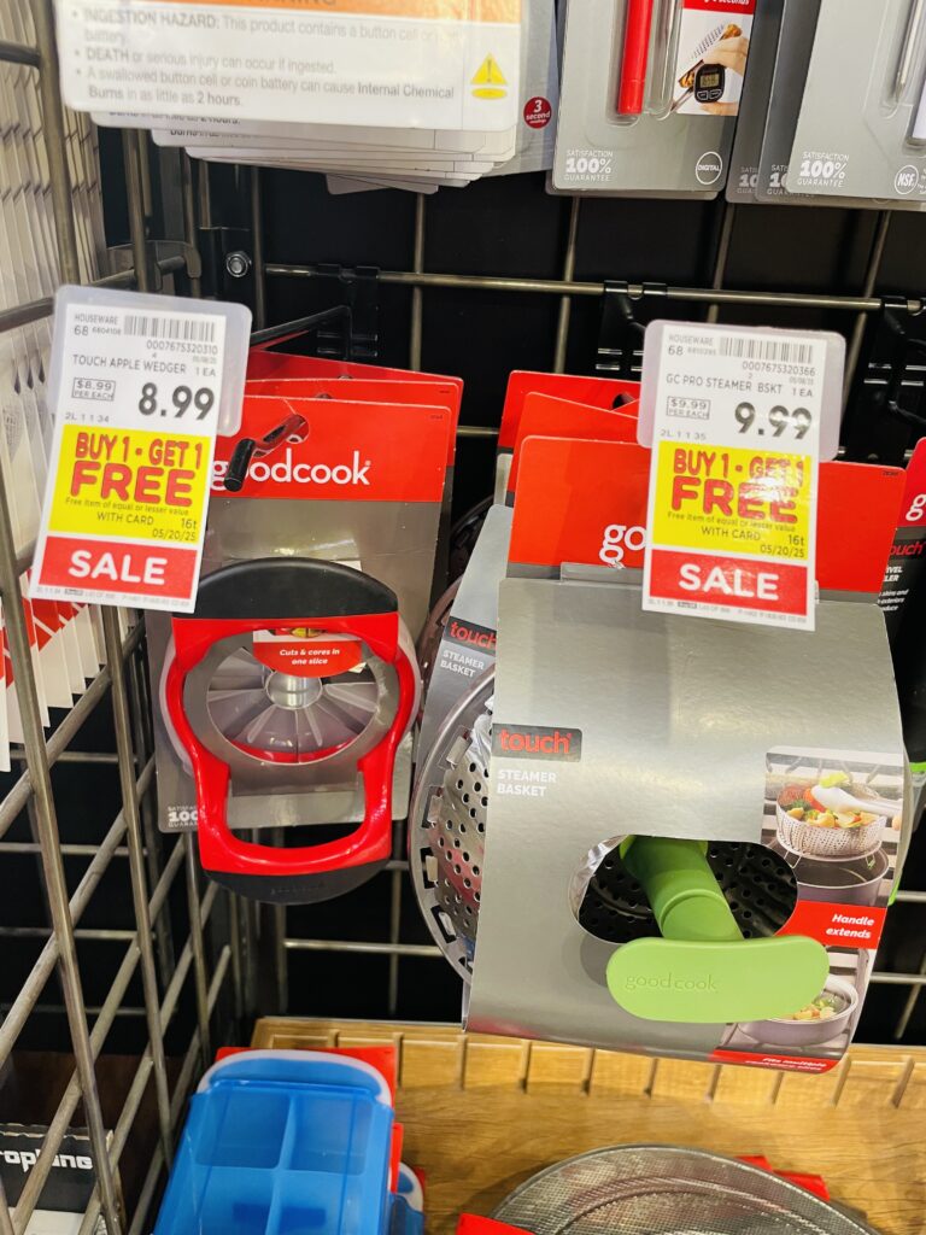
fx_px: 927
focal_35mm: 26
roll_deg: -3.0
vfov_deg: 67.3
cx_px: 463
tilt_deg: -25.5
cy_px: 618
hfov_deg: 53.1
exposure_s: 1/60
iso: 160
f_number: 1.6
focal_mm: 4.2
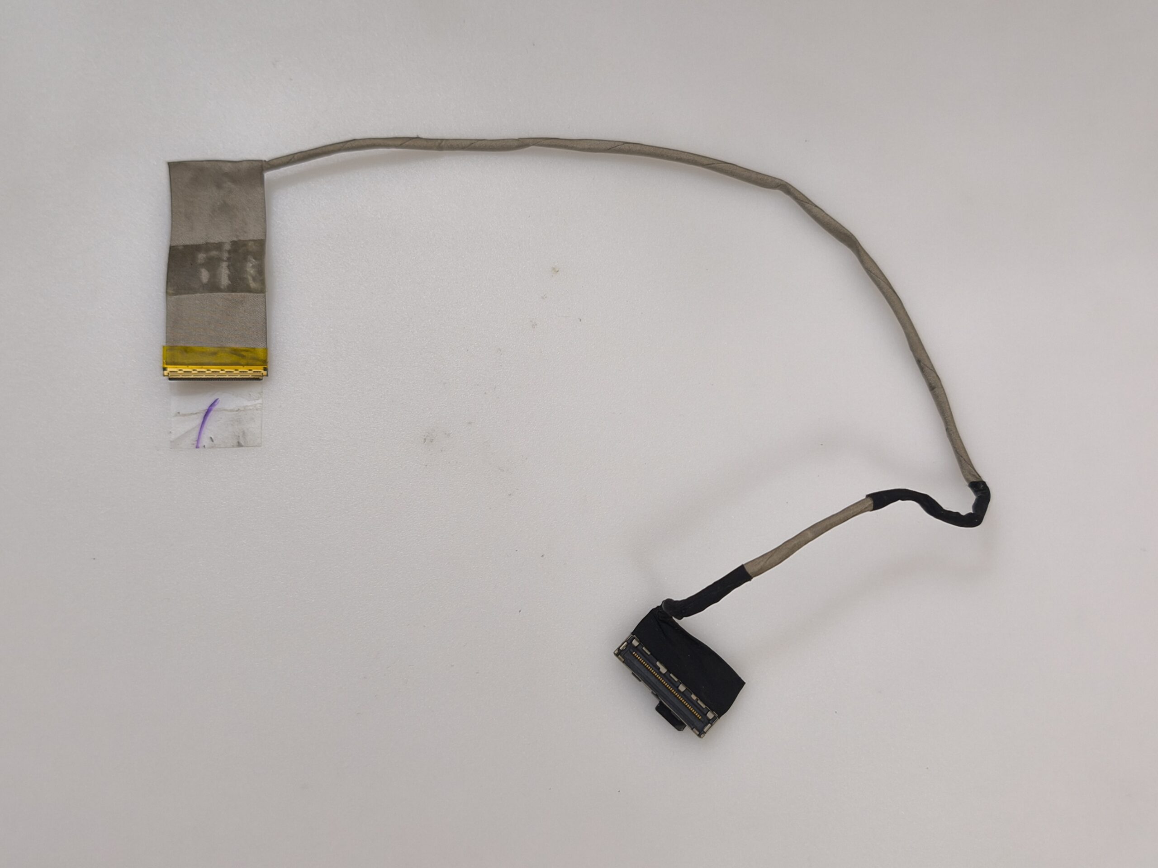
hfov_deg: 52.6
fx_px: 1171
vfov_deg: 40.7
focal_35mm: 35
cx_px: 579
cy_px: 434
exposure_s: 1/50
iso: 400
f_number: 1.6
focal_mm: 6.57
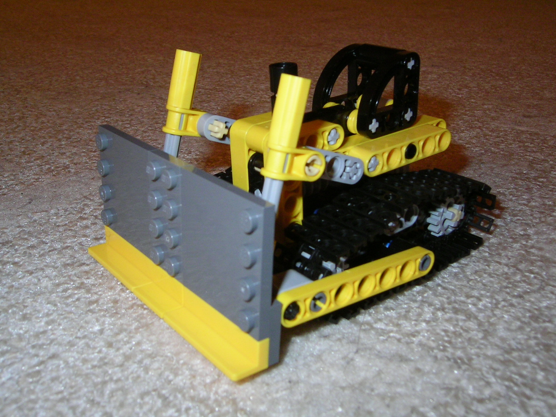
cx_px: 278
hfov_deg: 51.4
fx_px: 578
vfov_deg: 39.7
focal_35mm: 36
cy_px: 208
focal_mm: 5.6
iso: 100
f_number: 4.8
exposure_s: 1/30
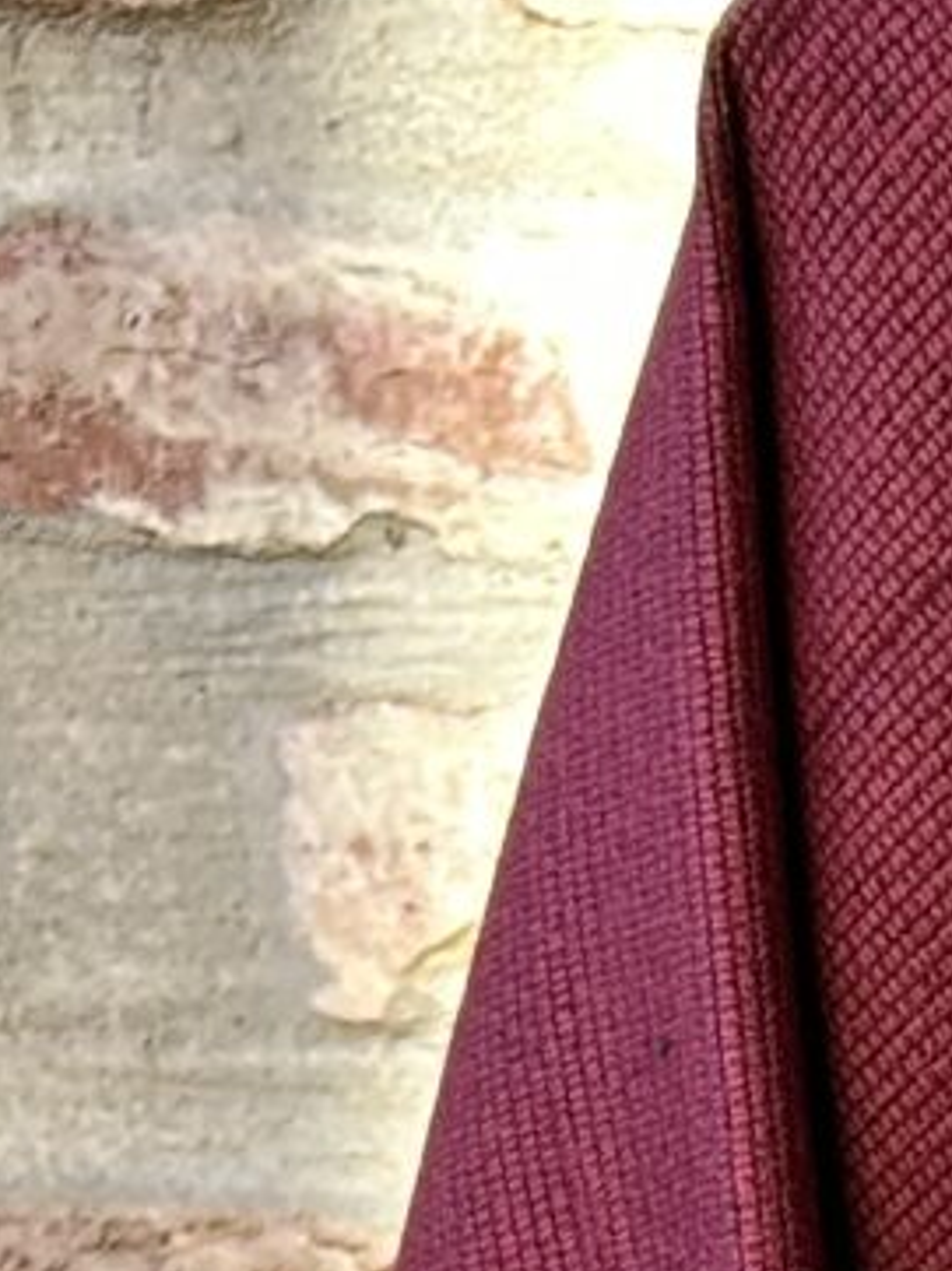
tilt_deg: -5.0
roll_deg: -3.3
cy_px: 3567
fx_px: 6755
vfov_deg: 9.1
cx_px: 2396
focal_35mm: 184
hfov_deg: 7.5
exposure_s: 1/121
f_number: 1.5
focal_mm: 5.7
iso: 80
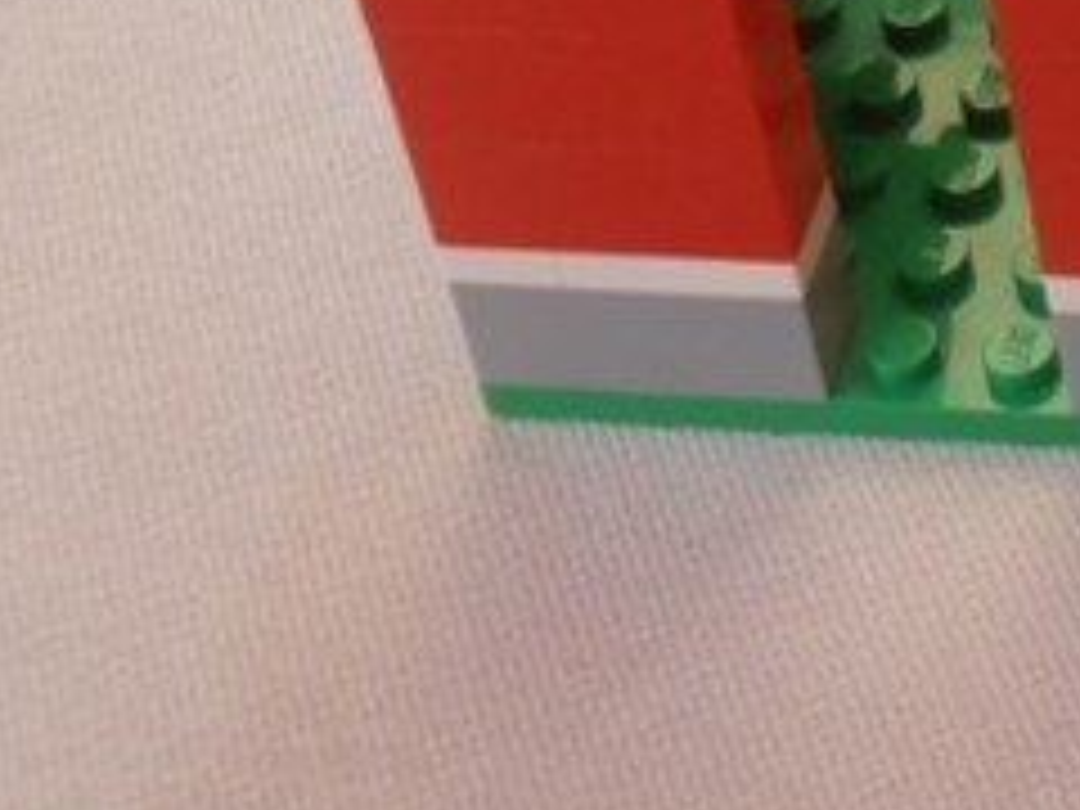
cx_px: 1836
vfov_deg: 10.1
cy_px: -637
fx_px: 4337
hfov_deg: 13.1
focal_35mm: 139
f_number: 3.9
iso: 80
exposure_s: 1/50
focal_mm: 6.61
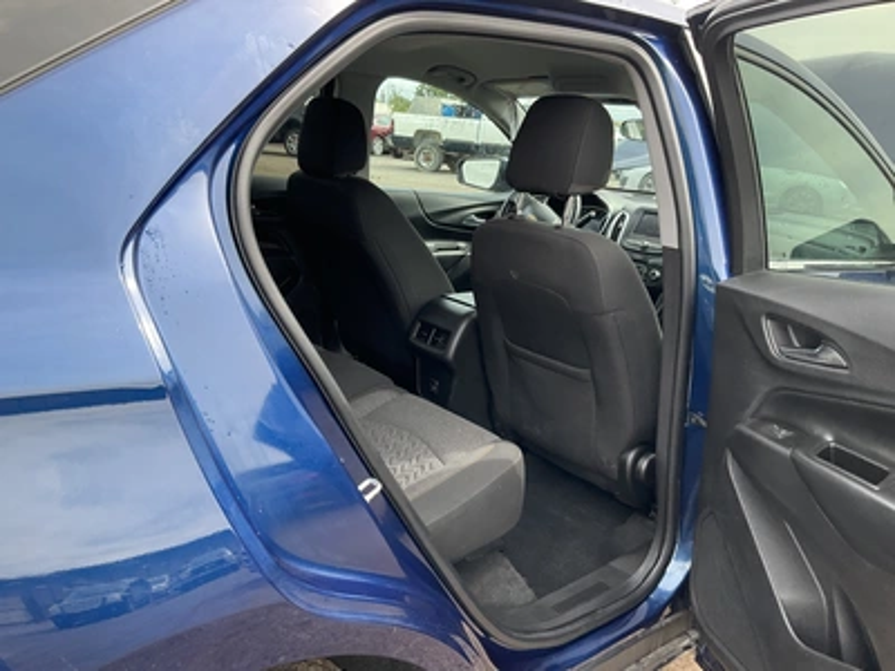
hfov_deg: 61.7
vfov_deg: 48.2
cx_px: 448
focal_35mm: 29
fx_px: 750
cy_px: 336
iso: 20
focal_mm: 3
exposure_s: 1/186
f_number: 1.8
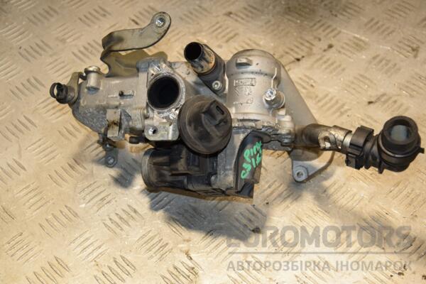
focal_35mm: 63
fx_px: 745
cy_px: 142
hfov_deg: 31.9
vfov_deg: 21.6
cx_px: 213
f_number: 5.6
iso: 800
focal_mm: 42
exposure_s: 1/200
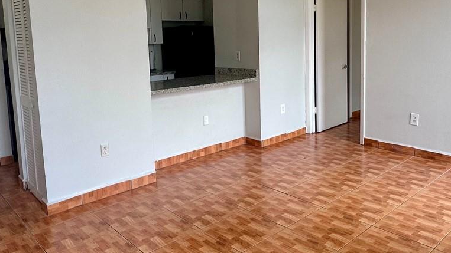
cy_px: 78
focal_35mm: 32
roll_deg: +1.3
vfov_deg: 36.2
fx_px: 383
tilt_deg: -6.7
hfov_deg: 60.7
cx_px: 261
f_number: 2.2
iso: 80
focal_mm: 2.22
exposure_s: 1/99
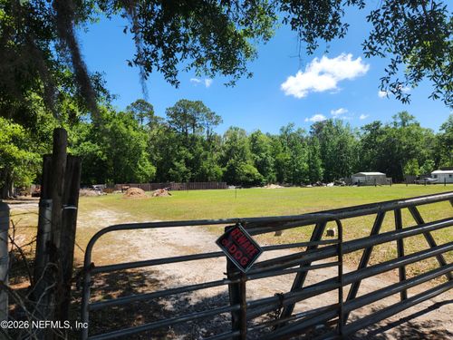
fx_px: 301
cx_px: 226
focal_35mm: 23
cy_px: 170
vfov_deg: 58.9
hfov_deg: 73.9
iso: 20
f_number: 1.8
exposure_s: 1/1111
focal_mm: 5.4
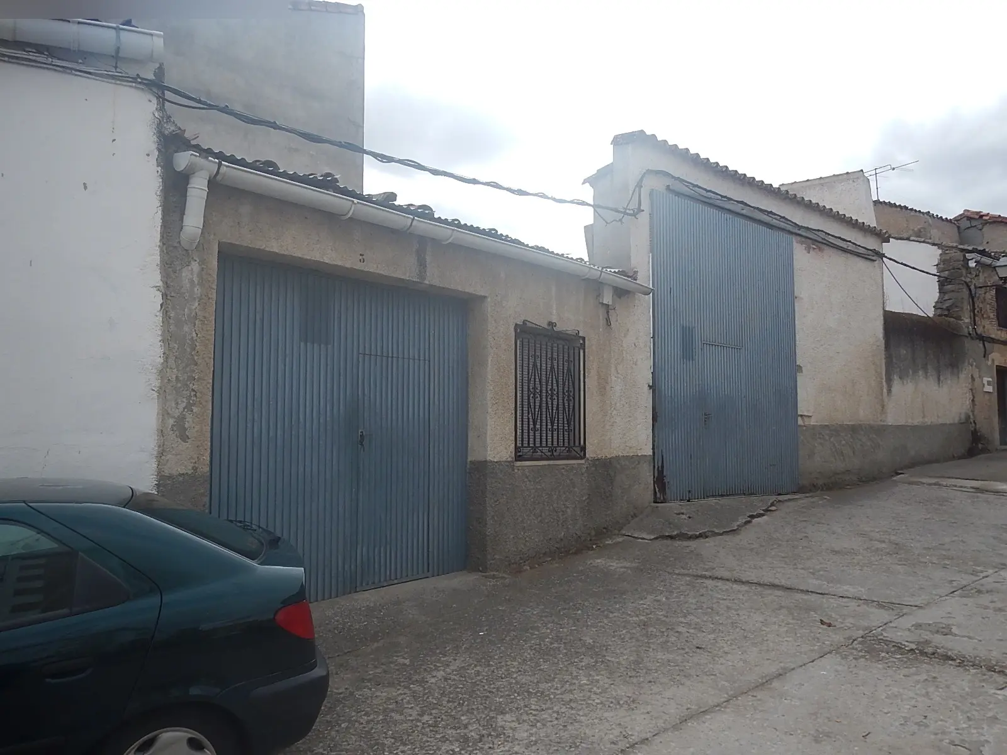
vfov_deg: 49.7
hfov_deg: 63.4
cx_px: 504
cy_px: 378
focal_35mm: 28
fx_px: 815
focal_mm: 5
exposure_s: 1/800
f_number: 3.9
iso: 125
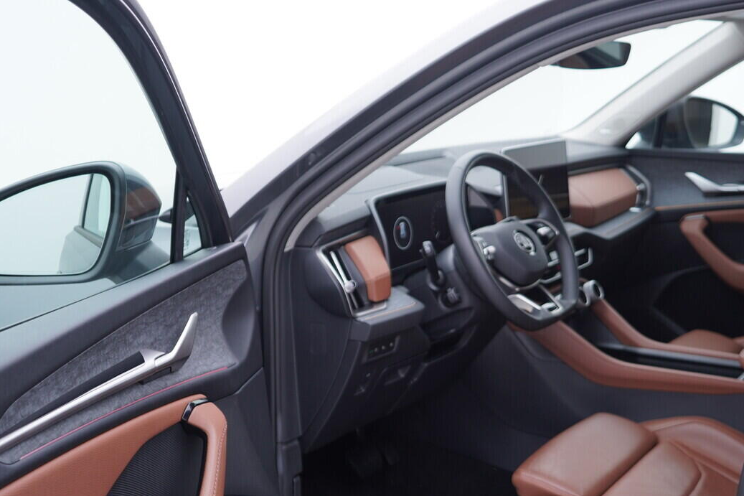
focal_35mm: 50
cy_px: 333
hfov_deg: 39.6
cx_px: 411
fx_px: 1033
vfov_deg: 26.8
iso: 125
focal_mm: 24
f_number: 2.8
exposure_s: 1/40
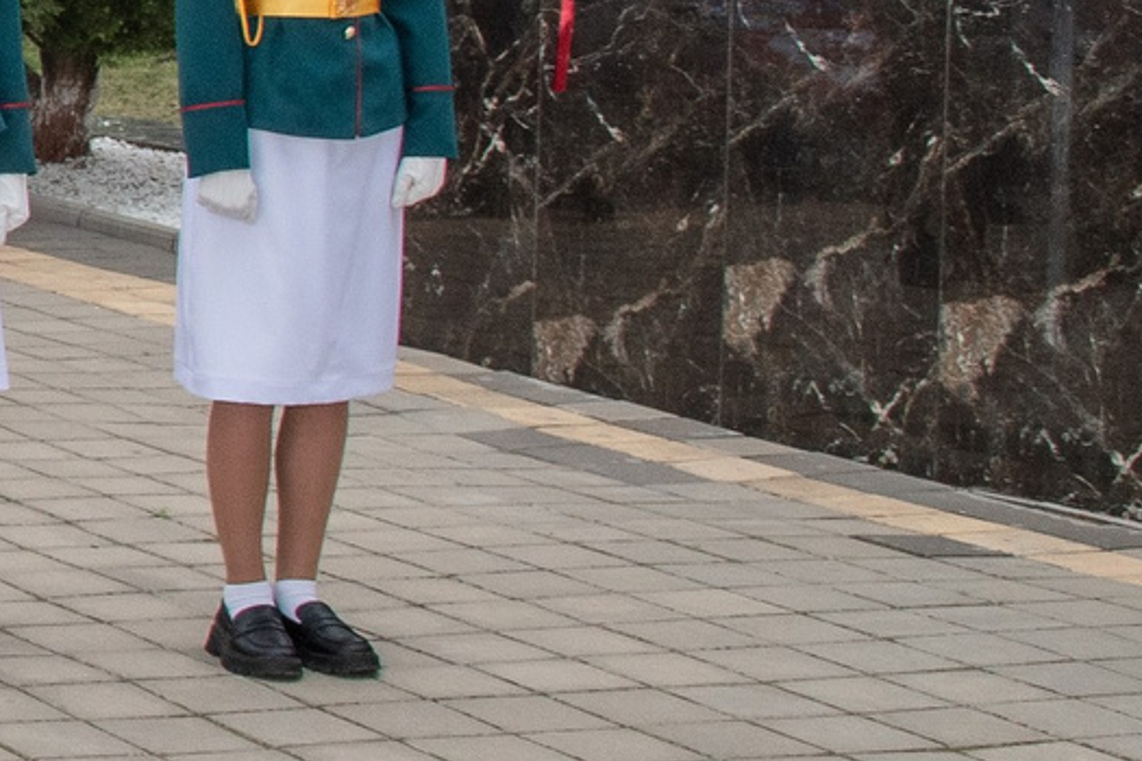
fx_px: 3711
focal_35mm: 117
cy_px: -108
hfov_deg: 13.7
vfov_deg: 11.5
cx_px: -1414
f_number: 10
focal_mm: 24
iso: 640
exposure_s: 1/160
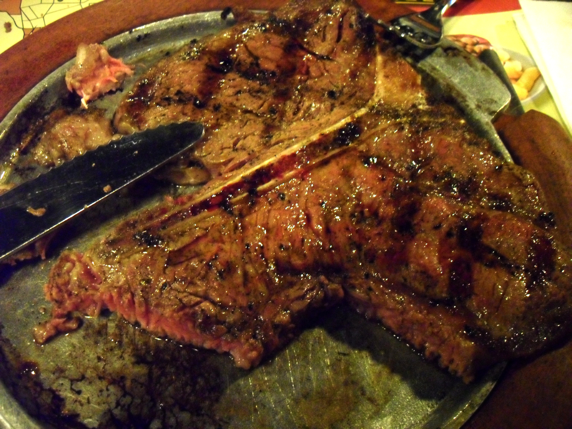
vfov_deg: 40.7
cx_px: 286
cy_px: 214
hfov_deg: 52.6
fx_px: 578
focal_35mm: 35
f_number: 2.8
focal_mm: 6.2
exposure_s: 1/15
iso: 800
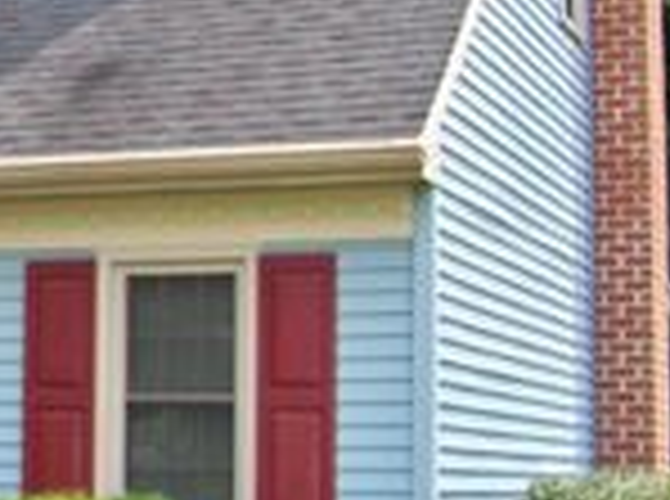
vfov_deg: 13.3
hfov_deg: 16.7
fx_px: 2143
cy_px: 173
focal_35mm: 111
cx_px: -225
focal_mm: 5.85
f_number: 2.8
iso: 64
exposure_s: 1/400
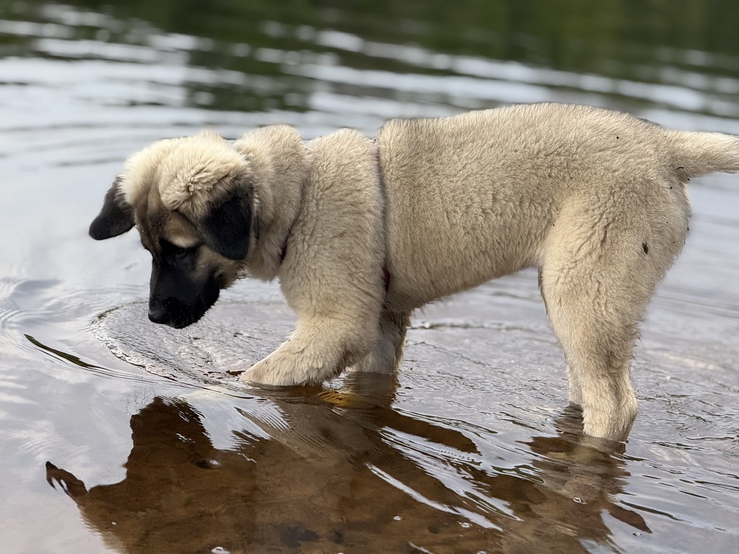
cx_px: 370
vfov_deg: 12.3
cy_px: 277
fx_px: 2562
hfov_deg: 16.4
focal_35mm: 120
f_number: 2.8
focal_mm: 15.66
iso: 50
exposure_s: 1/125
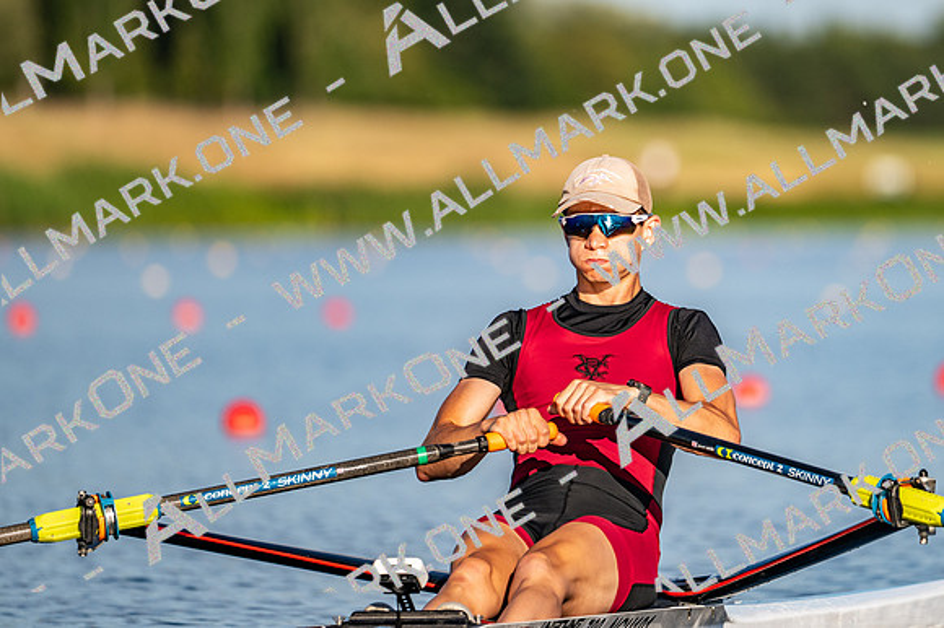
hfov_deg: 3.4
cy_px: 314
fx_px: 15727
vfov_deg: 2.3
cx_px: 472
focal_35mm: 600
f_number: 4.5
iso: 200
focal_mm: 400
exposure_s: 1/2500
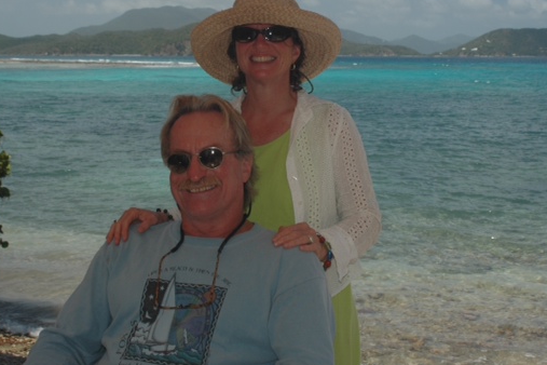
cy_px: 144
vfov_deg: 25.5
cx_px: 279
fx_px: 805
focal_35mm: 53
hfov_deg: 37.5
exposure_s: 1/180
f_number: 8
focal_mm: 28
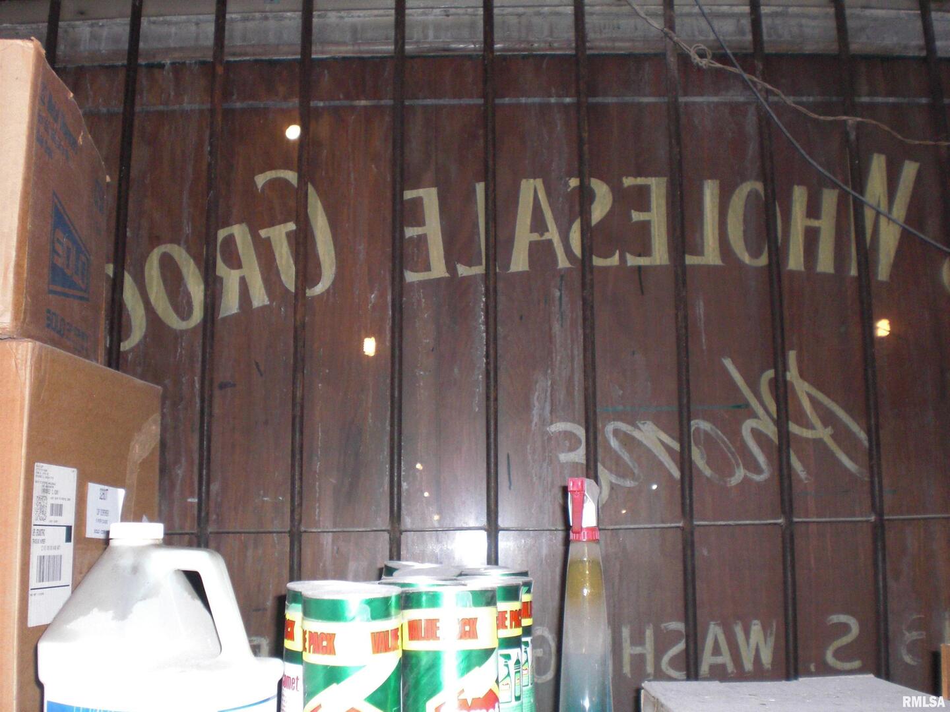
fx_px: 1043
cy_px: 356
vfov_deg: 37.7
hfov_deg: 49.0
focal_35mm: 38
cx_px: 475
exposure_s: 1/60
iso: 200
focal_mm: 6.3
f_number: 3.1
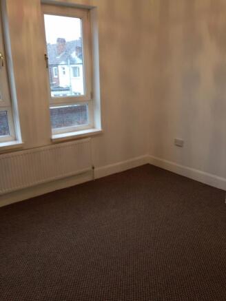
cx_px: 113
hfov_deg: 43.0
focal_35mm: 33
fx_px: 287
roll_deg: +0.8
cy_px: 150
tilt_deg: -16.4
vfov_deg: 55.3
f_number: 2.4
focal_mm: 4.12
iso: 64
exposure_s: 1/20
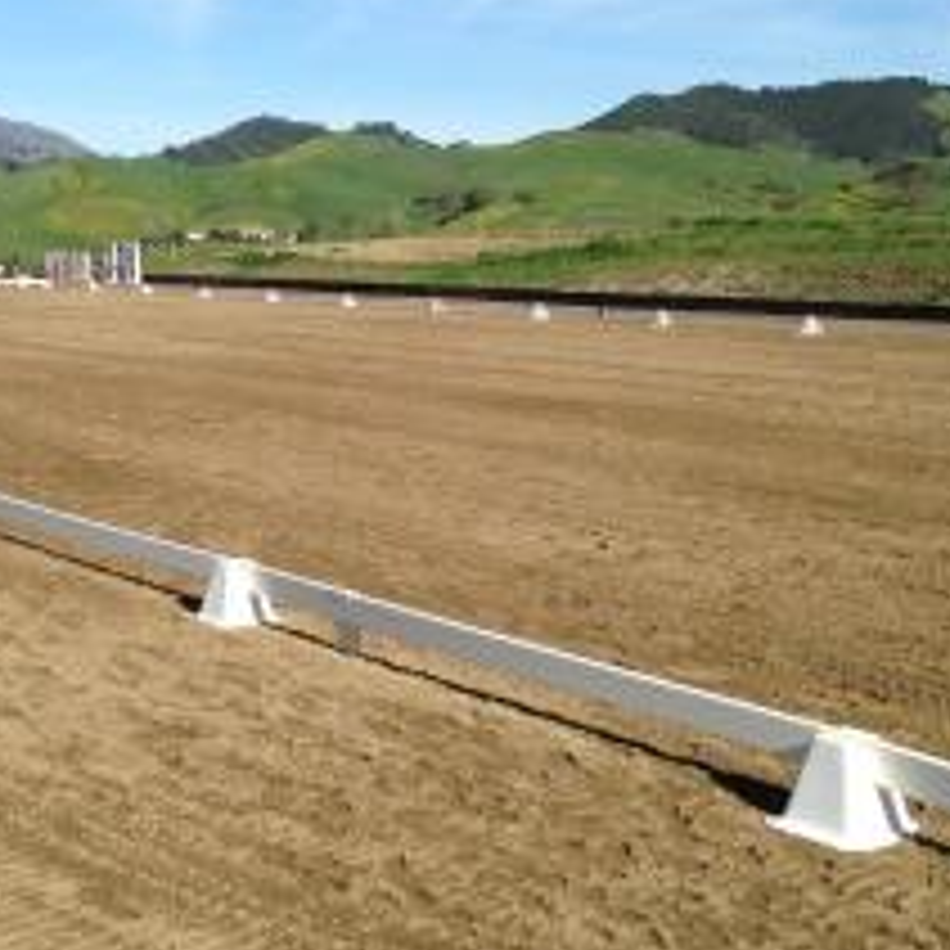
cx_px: 333
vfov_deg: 27.7
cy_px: 410
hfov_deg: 27.6
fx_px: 1925
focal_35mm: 62
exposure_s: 1/2169
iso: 50
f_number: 2.4
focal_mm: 4.12
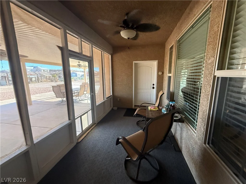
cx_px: 123
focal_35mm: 14
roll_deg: +3.0
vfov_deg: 85.7
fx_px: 99
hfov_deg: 102.1
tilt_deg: -13.0
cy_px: 92
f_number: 2.2
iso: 500
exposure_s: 1/120
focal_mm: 2.22
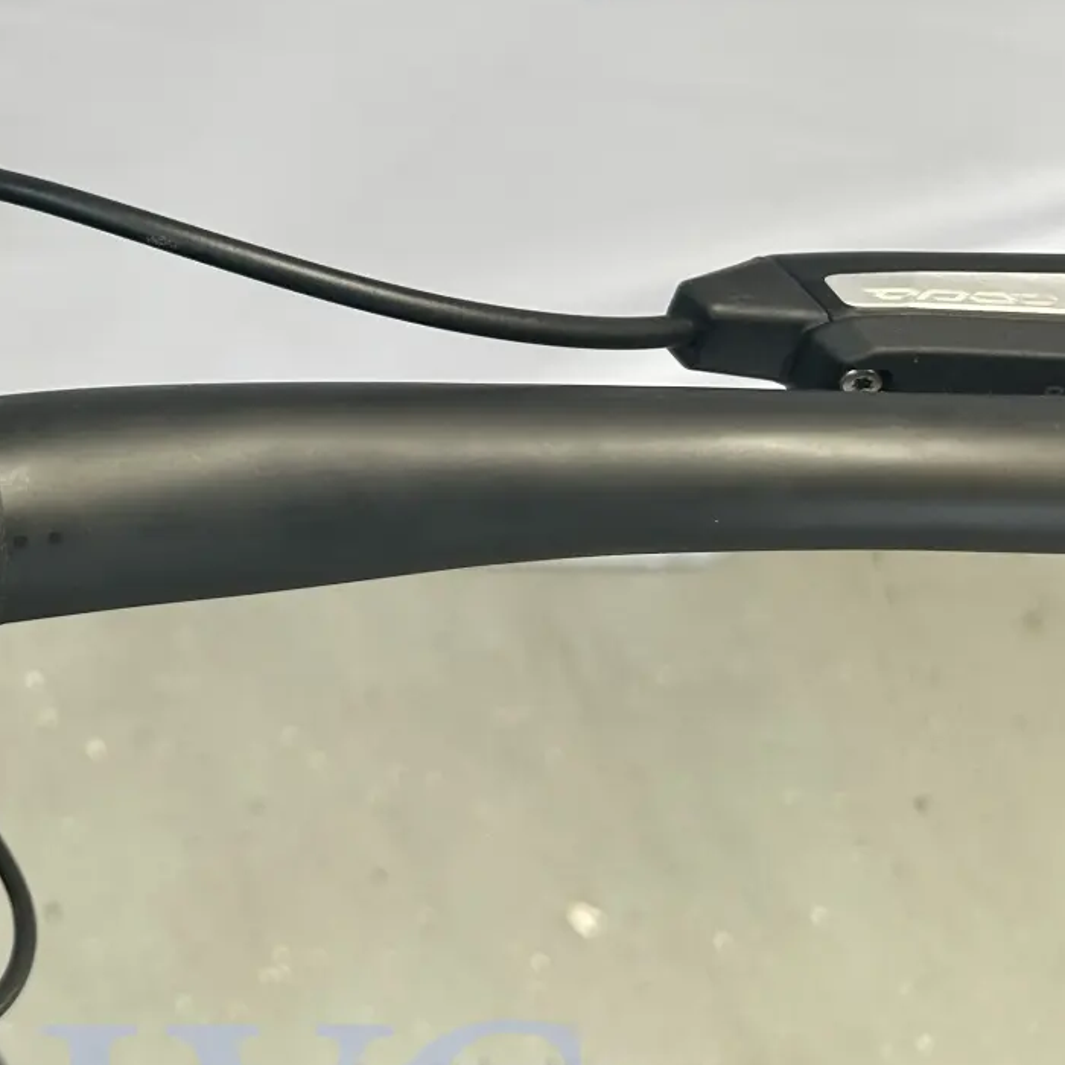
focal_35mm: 63
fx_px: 2193
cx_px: -274
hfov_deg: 24.3
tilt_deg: -48.6
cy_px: 370
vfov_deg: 27.2
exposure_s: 1/121
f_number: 1.5
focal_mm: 5.7
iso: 80
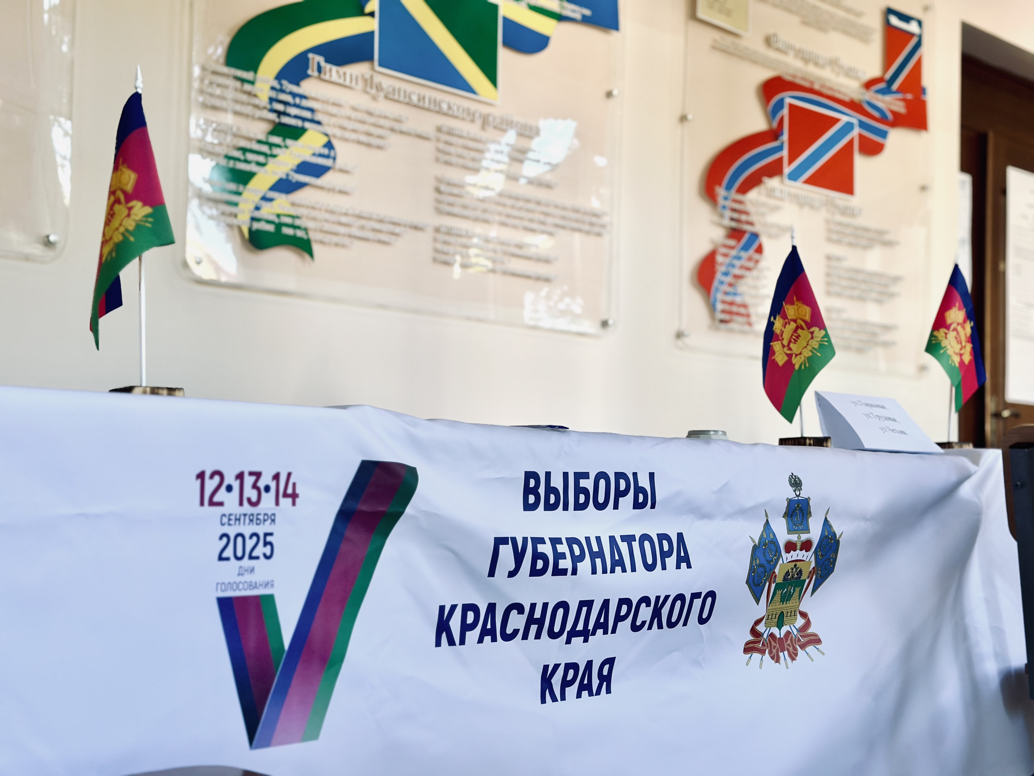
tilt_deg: +3.9
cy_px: 388
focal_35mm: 48
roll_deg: -1.5
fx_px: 1434
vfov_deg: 30.3
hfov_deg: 39.7
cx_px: 517
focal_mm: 6.86
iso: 80
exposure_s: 1/50
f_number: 1.78
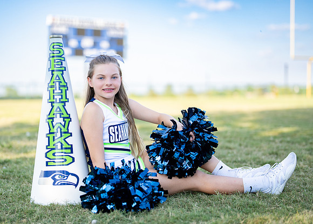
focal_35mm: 64
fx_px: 566
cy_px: 122
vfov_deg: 22.3
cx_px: 130
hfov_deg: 30.9
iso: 100
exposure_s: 1/3200
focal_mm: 50
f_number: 1.2
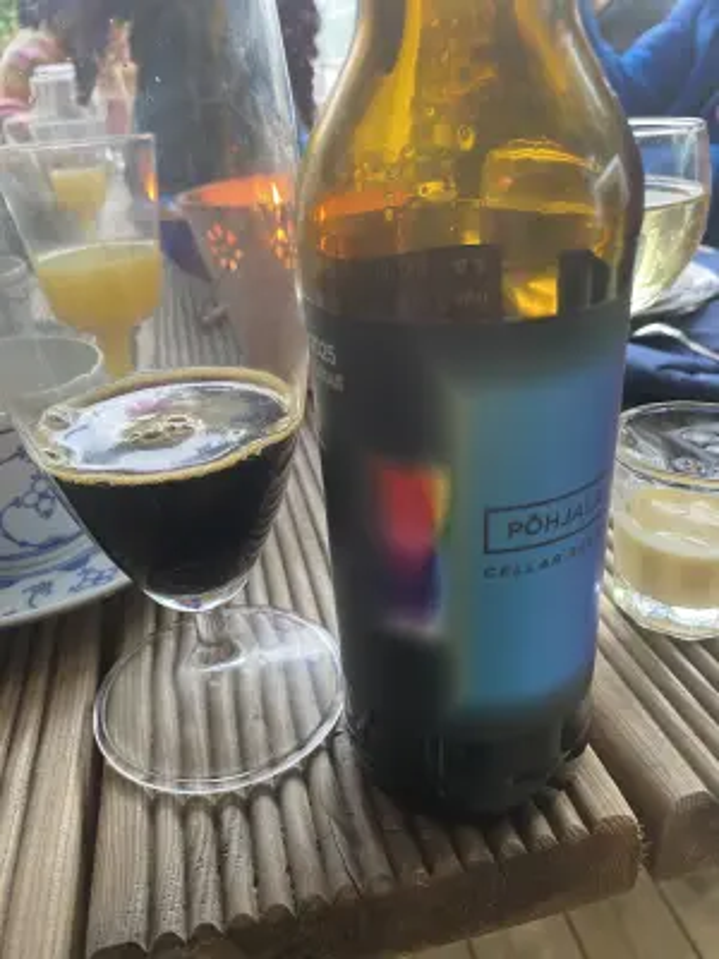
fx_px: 720
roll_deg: +3.4
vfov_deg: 67.3
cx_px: 360
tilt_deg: -27.7
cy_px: 480
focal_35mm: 26
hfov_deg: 53.1
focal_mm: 4.25
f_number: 1.8
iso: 125
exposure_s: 1/61
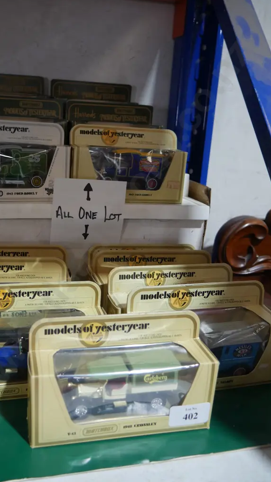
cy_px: 241
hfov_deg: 35.4
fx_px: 422
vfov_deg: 59.5
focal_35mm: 33
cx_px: 98
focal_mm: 15
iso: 320
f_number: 3.6
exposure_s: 1/60
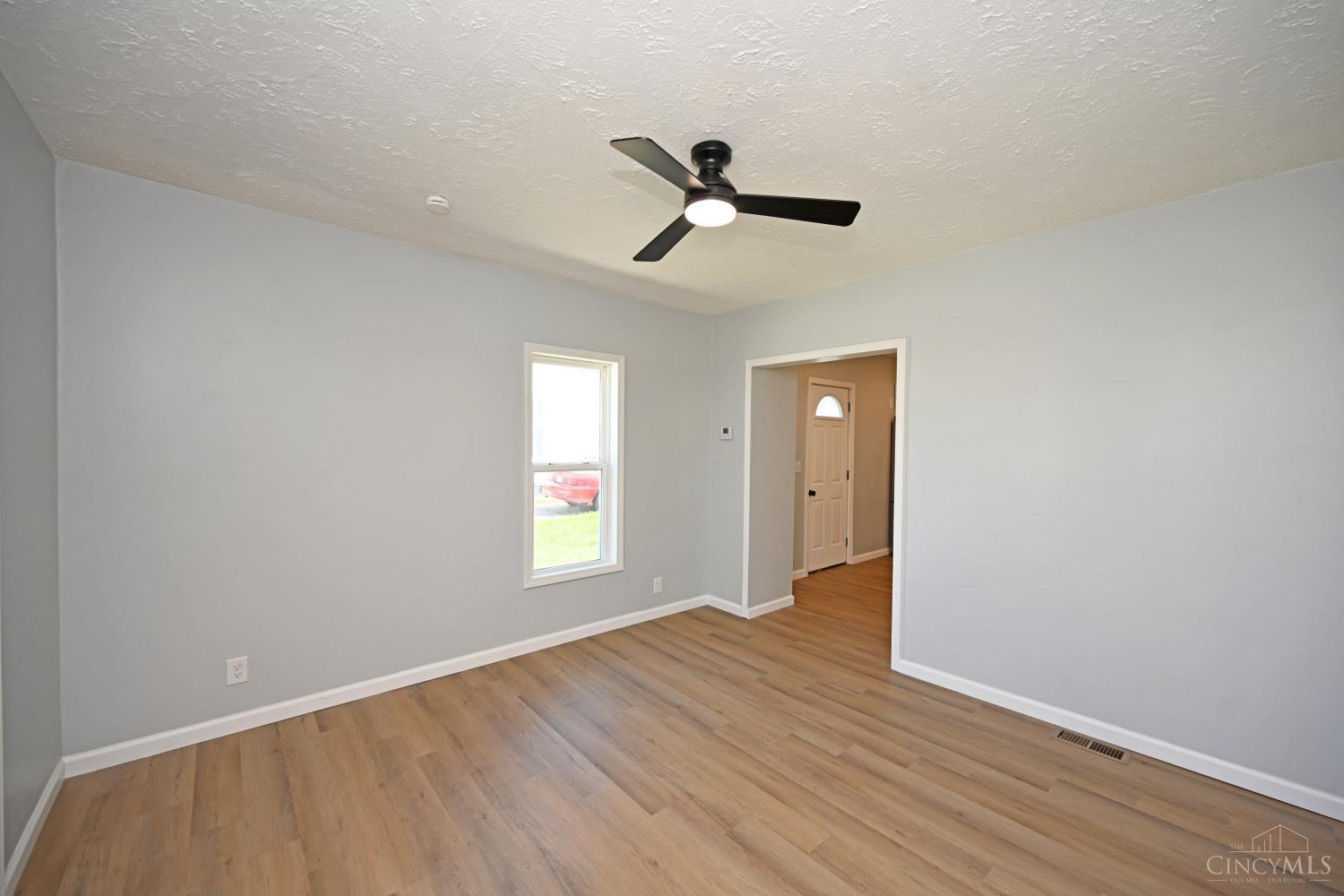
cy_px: 448
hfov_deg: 104.3
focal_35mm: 14
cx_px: 672
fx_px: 523
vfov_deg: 81.2
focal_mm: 14
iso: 200
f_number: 4.5
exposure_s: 1/80
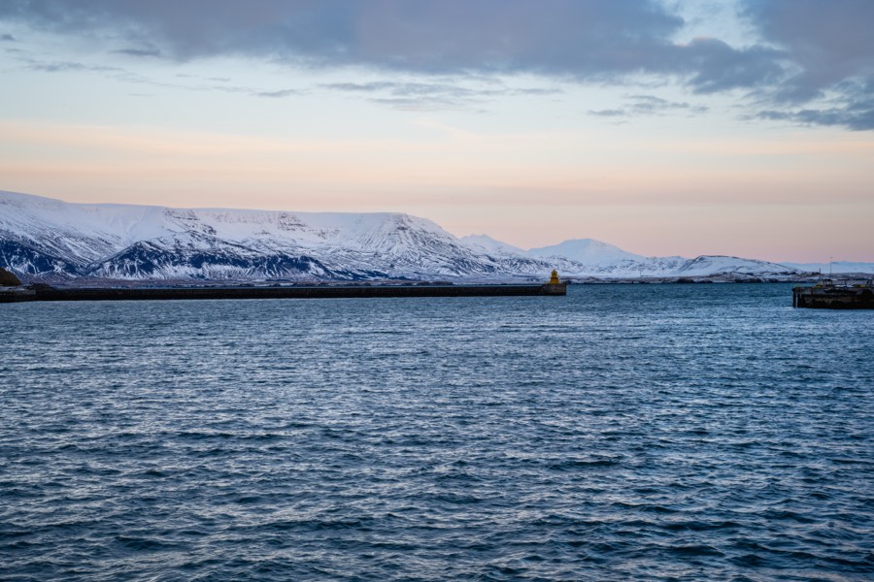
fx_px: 1481
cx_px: 437
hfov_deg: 32.9
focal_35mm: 61
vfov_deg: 22.3
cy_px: 291
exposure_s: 1/30
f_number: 14
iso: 400
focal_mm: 61
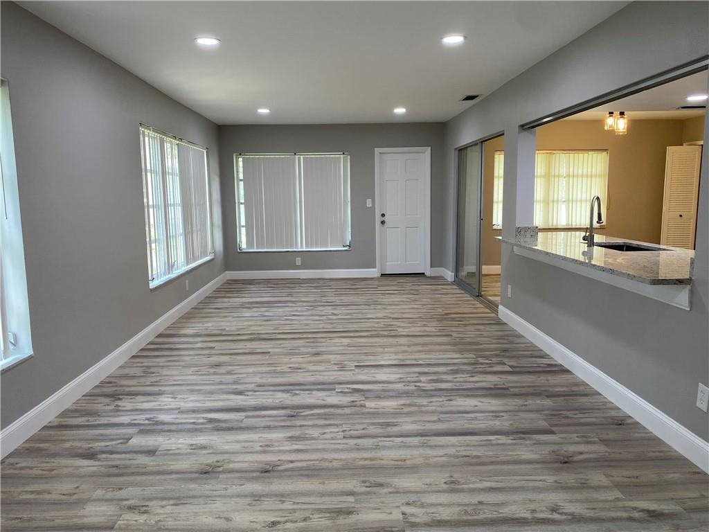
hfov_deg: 67.3
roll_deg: +1.0
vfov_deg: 53.1
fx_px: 533
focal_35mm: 26
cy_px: 266
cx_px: 354
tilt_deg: -8.0
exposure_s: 1/120
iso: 100
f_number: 1.8
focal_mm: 4.25
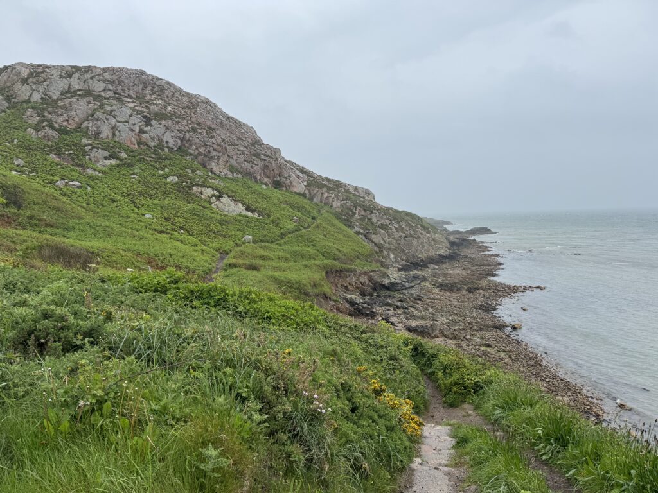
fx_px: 456
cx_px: 329
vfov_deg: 56.8
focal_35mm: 24
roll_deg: +2.0
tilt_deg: -3.8
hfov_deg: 71.6
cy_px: 246
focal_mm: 6.76
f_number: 1.78
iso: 80
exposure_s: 1/2252
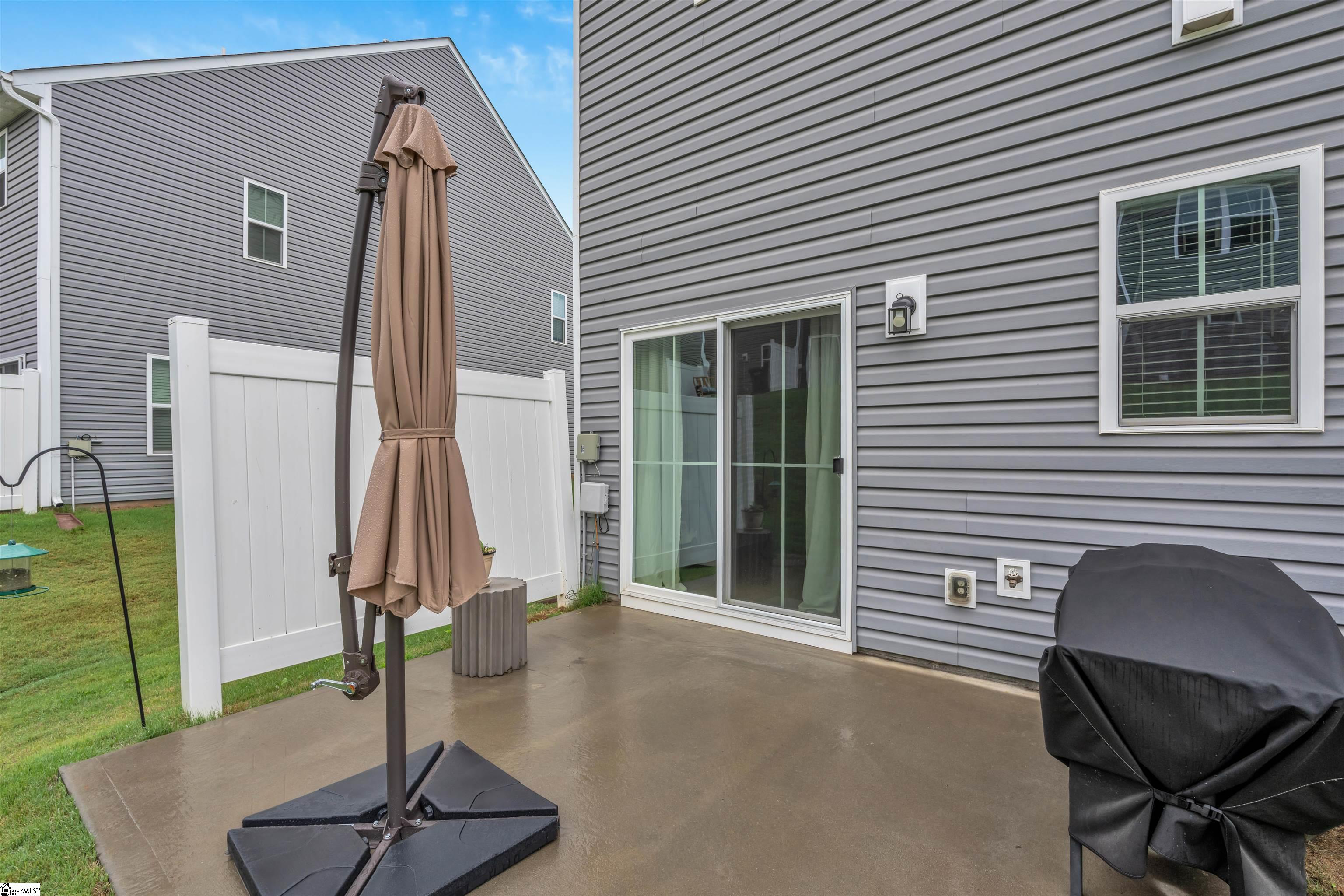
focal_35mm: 16
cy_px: 448
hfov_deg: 96.7
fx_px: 597
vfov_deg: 73.7
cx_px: 672
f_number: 9
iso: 320
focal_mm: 16
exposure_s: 1/160
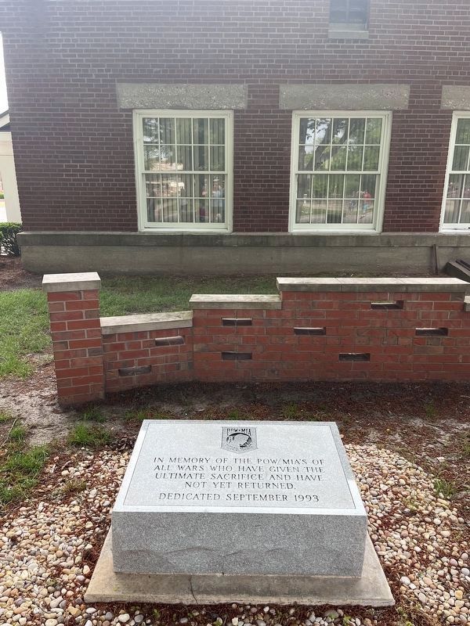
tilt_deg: -14.4
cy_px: 313
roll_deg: +0.0
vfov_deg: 67.3
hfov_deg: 53.1
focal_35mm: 26
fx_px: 471
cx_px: 235
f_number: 1.6
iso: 50
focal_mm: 5.1
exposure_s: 1/649
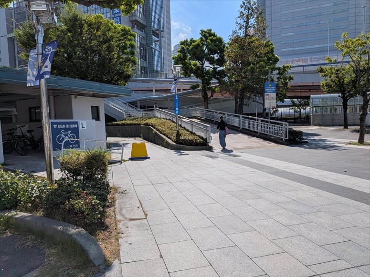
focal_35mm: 24
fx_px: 256
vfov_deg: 56.8
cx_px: 185
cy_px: 138
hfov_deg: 71.6
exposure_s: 1/17544
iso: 30
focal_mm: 4.53
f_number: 1.7
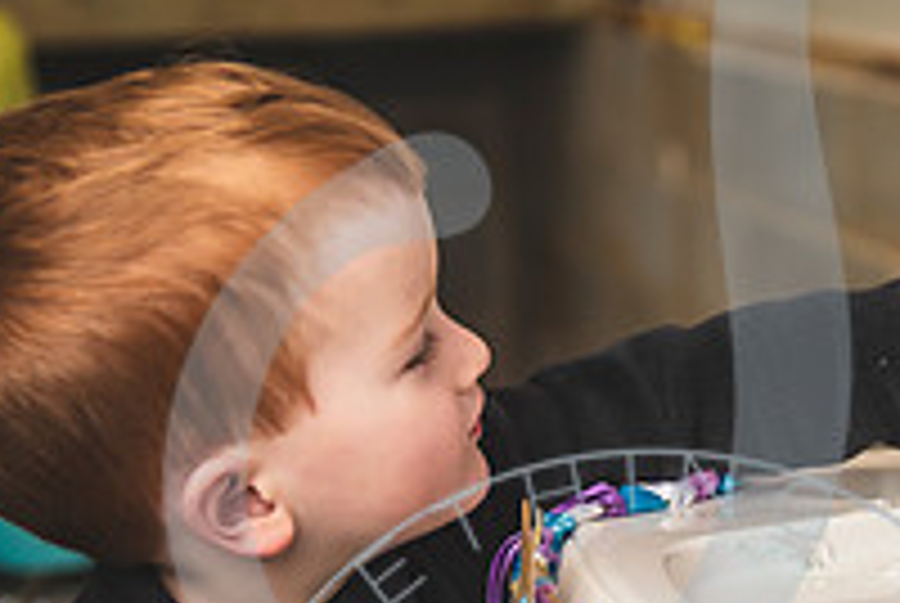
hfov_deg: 14.5
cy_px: 533
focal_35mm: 139
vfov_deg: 9.9
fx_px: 3480
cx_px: 878
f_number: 2.8
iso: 250
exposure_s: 1/160
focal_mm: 48
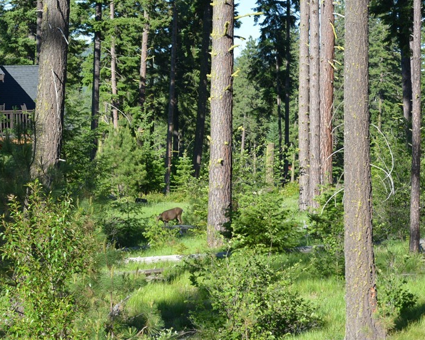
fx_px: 1494
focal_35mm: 119
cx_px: 147
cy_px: 204
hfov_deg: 16.2
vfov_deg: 13.0
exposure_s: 1/200
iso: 200
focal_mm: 55
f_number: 7.1
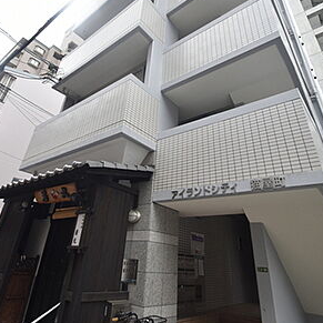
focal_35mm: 21
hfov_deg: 72.1
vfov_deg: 70.7
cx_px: 153
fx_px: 222
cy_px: 117
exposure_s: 1/250
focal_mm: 10
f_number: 5.6
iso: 320
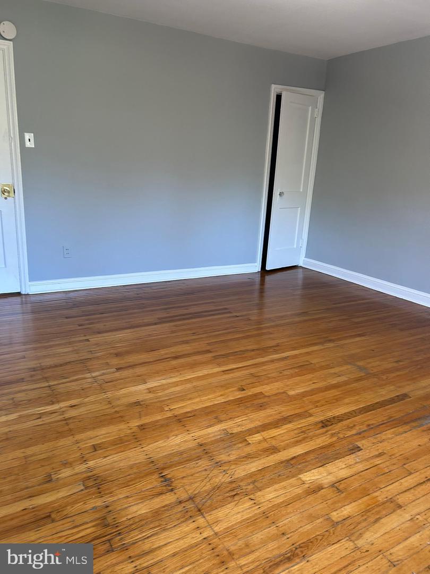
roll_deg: -3.5
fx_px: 431
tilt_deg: -15.3
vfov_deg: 67.3
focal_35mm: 26
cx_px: 215
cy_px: 287
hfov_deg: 53.1
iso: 100
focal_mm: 5.7
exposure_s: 1/60
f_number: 1.5
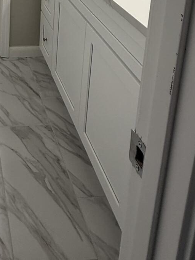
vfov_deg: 35.1
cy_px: -60
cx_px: -17
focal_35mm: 41
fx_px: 308
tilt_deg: -11.8
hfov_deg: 31.4
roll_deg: -0.2
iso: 125
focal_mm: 2.22
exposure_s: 1/120
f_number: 2.2
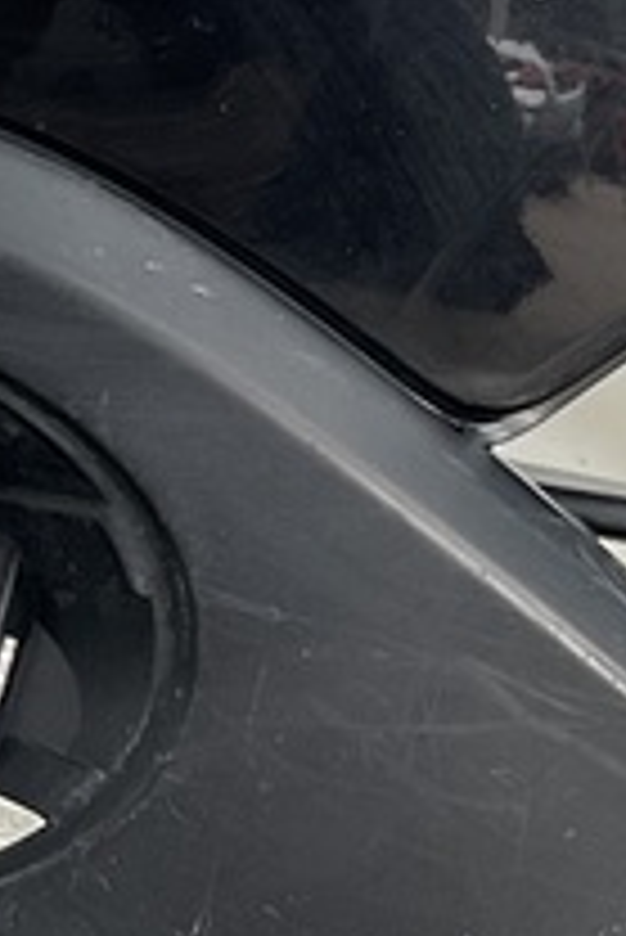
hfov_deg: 8.9
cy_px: 180
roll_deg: -9.1
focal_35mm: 146
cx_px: -590
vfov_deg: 14.0
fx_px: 3802
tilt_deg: -4.2
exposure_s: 1/120
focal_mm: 3
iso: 32
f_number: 1.8
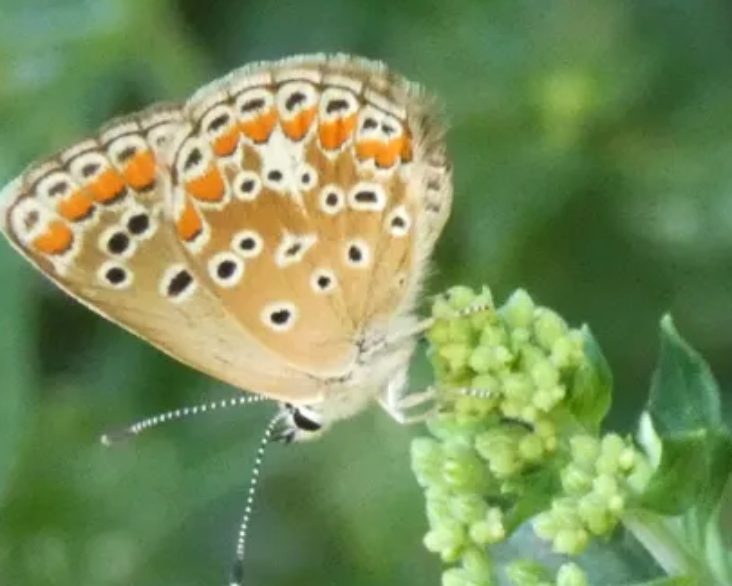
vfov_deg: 8.4
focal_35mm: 185
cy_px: 313
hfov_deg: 10.4
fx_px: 4008
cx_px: 316
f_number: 5.1
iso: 1000
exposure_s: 1/80
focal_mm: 21.5
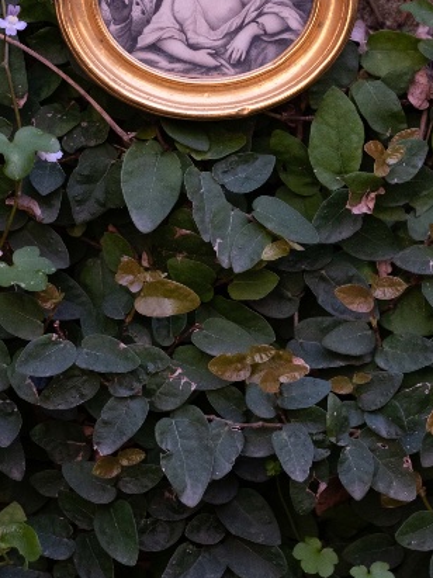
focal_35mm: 236
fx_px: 3938
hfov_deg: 6.3
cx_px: 214
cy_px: -13
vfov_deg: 8.3
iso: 800
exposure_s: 1/1000
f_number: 3.6
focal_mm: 56
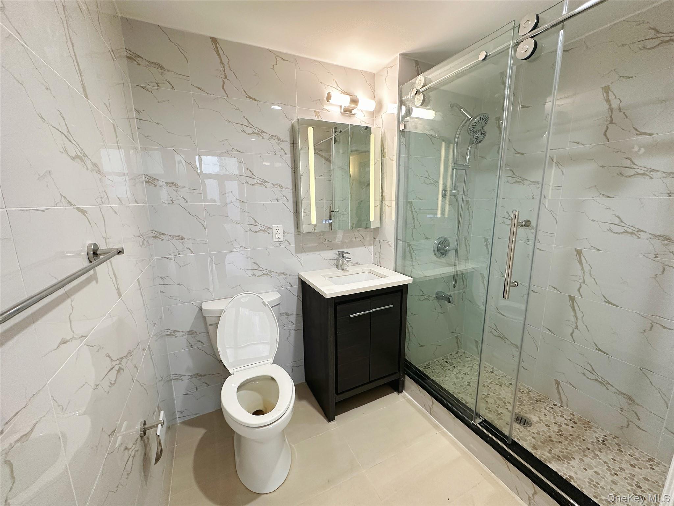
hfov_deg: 102.1
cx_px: 337
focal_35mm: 14
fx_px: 273
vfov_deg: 85.7
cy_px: 253
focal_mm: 2.22
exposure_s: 1/60
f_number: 2.2
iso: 160
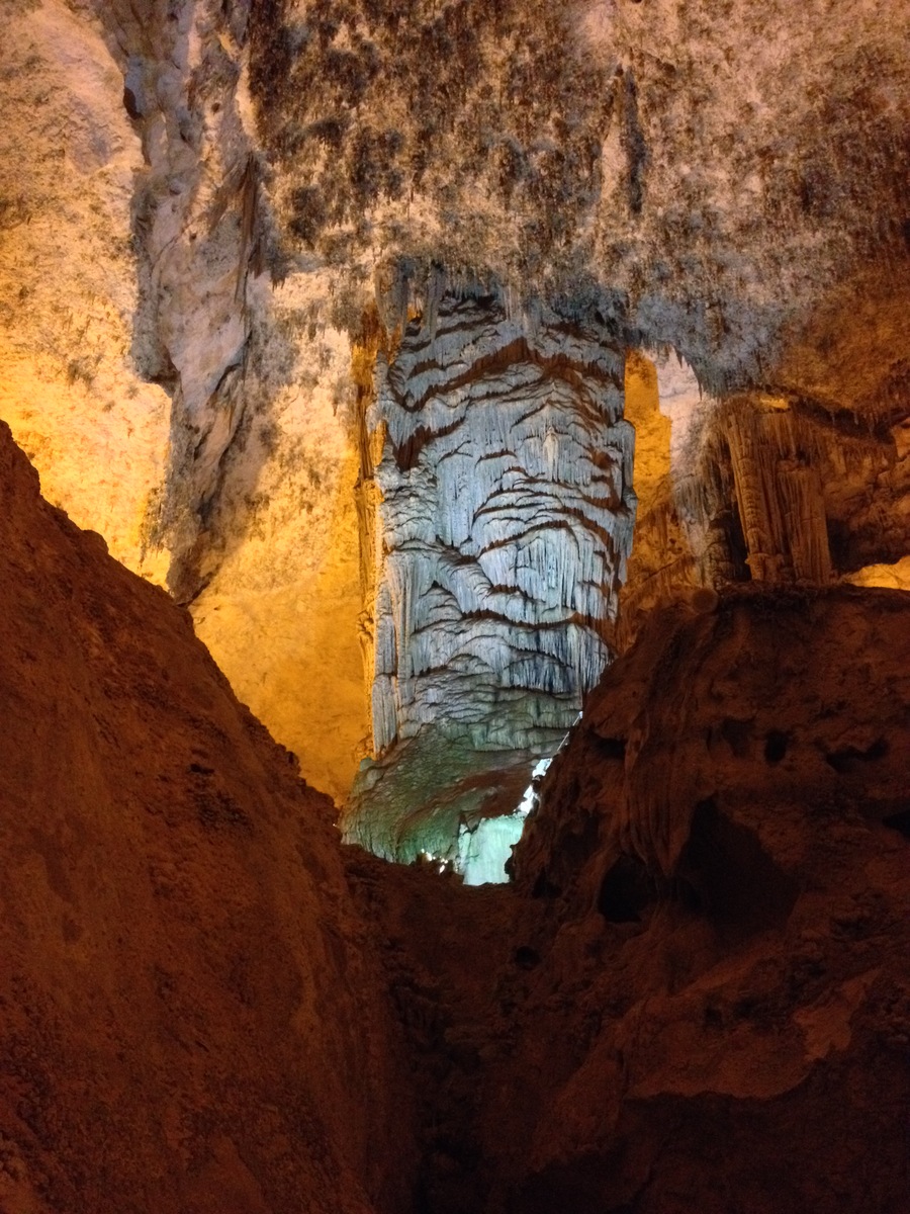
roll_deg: +0.4
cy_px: 607
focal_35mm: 35
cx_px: 455
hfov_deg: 40.7
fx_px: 1227
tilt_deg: +26.0
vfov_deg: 52.6
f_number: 2.4
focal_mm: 4.28
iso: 800
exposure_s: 1/17
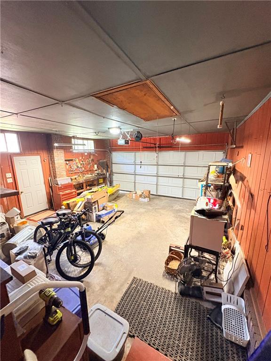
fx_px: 146
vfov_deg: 102.1
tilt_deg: -10.4
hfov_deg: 85.7
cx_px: 136
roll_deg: +1.0
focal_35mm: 14
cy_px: 180
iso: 500
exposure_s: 1/60
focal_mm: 2.22
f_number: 2.2
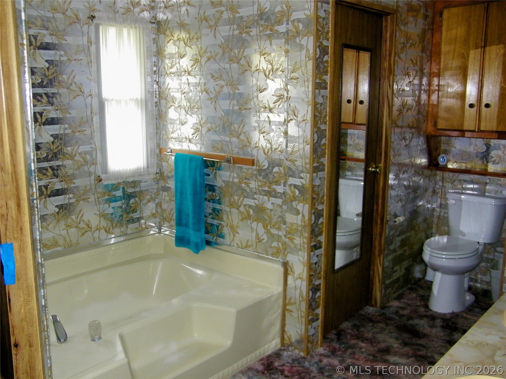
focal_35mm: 32
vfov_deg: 44.2
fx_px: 468
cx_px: 253
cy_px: 190
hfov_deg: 56.8
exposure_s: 1/30
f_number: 3.6
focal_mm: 5.6
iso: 200
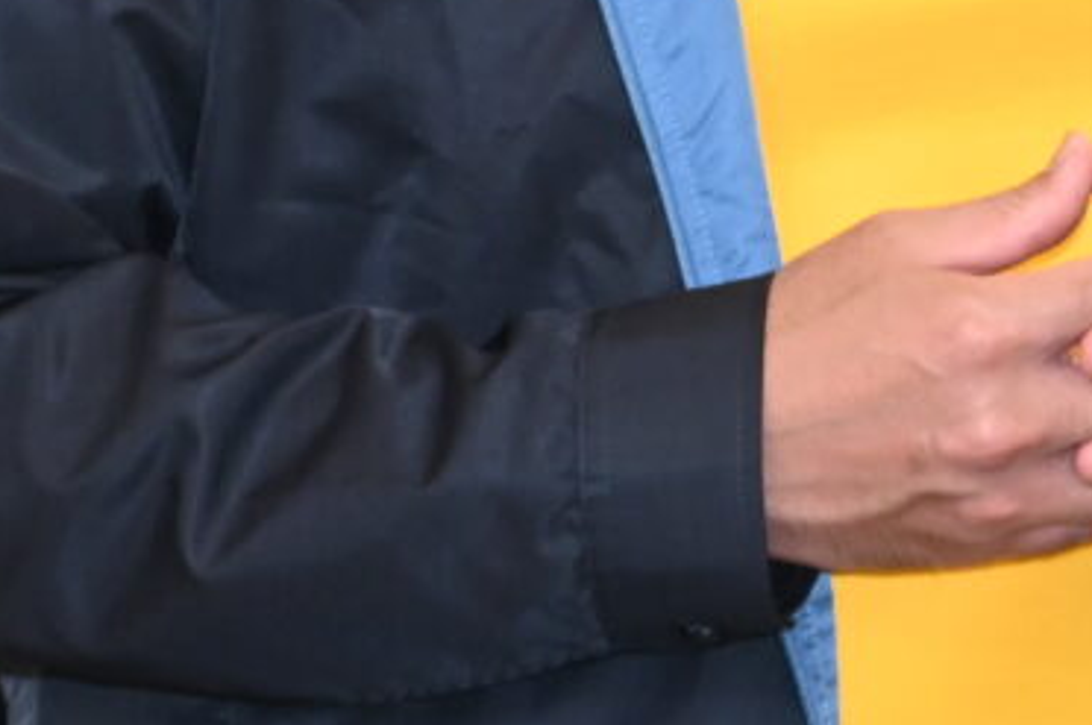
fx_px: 17934
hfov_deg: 3.5
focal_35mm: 592
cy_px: -362
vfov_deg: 2.3
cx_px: 690
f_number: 4
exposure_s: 1/125
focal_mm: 86
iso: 1250
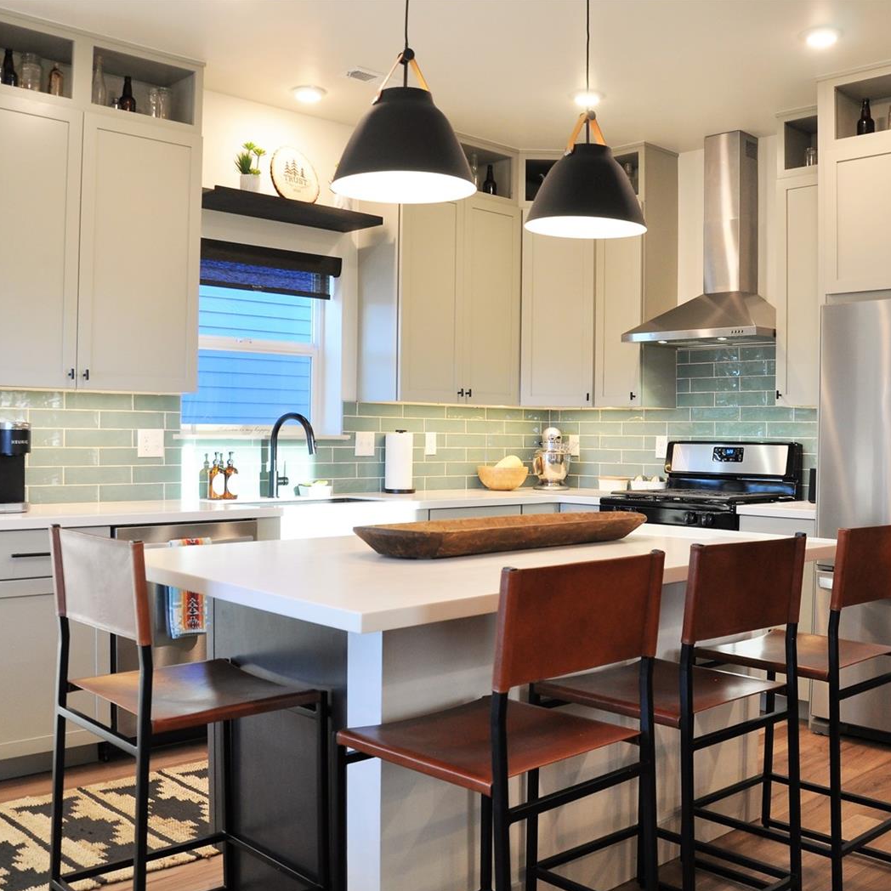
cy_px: 448
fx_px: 1019
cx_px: 471
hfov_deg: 47.2
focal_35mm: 35
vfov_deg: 47.2
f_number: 5.6
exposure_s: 1/30
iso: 400
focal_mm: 18
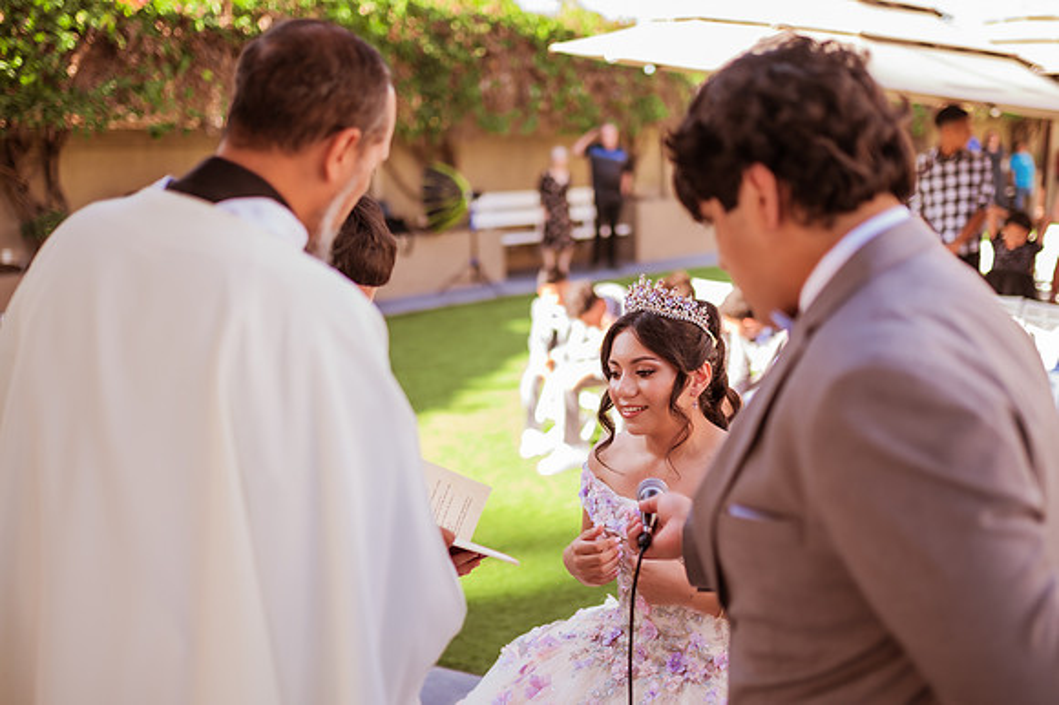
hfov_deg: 49.1
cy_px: 379
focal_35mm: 39
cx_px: 569
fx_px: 1159
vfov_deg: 33.8
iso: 125
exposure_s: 1/500
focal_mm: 35
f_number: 1.4
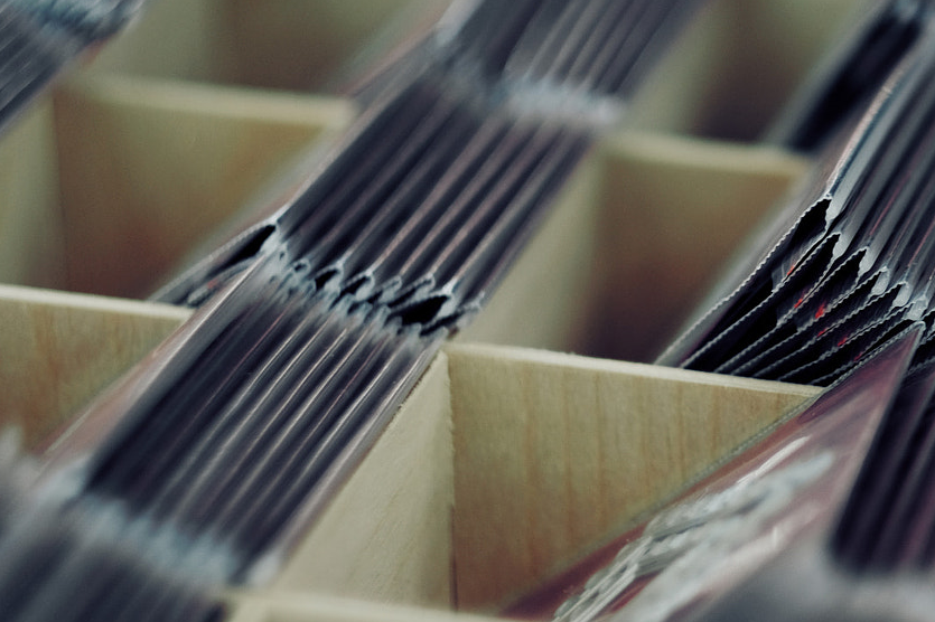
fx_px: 4180
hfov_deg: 12.7
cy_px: 223
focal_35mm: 161
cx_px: 820
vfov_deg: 8.5
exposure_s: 1/170
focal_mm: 56
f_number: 1.2
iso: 200
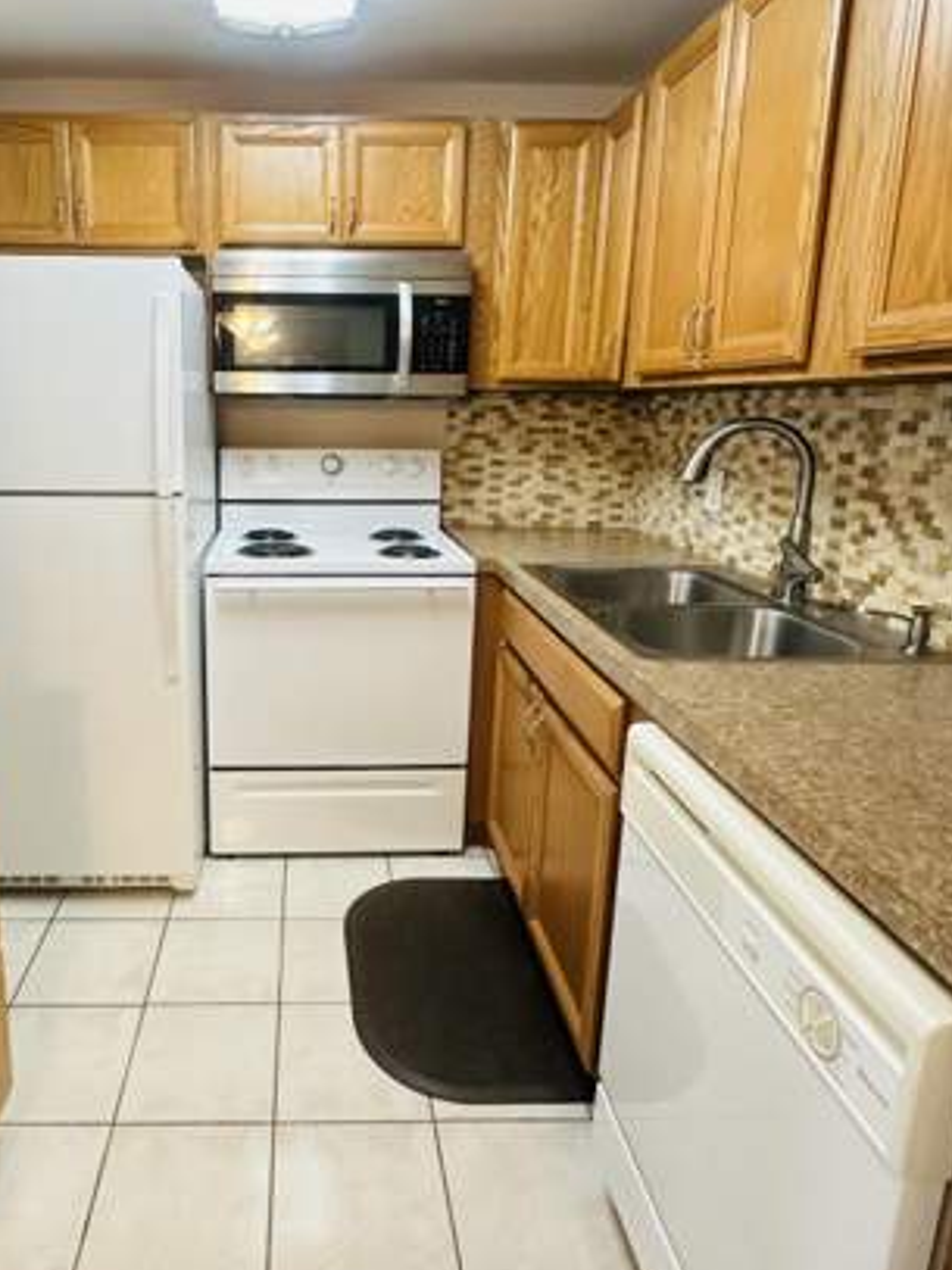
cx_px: 318
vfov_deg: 76.2
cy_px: 571
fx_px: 807
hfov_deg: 59.7
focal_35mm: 22
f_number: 2.2
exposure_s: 1/60
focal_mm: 2.22
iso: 400
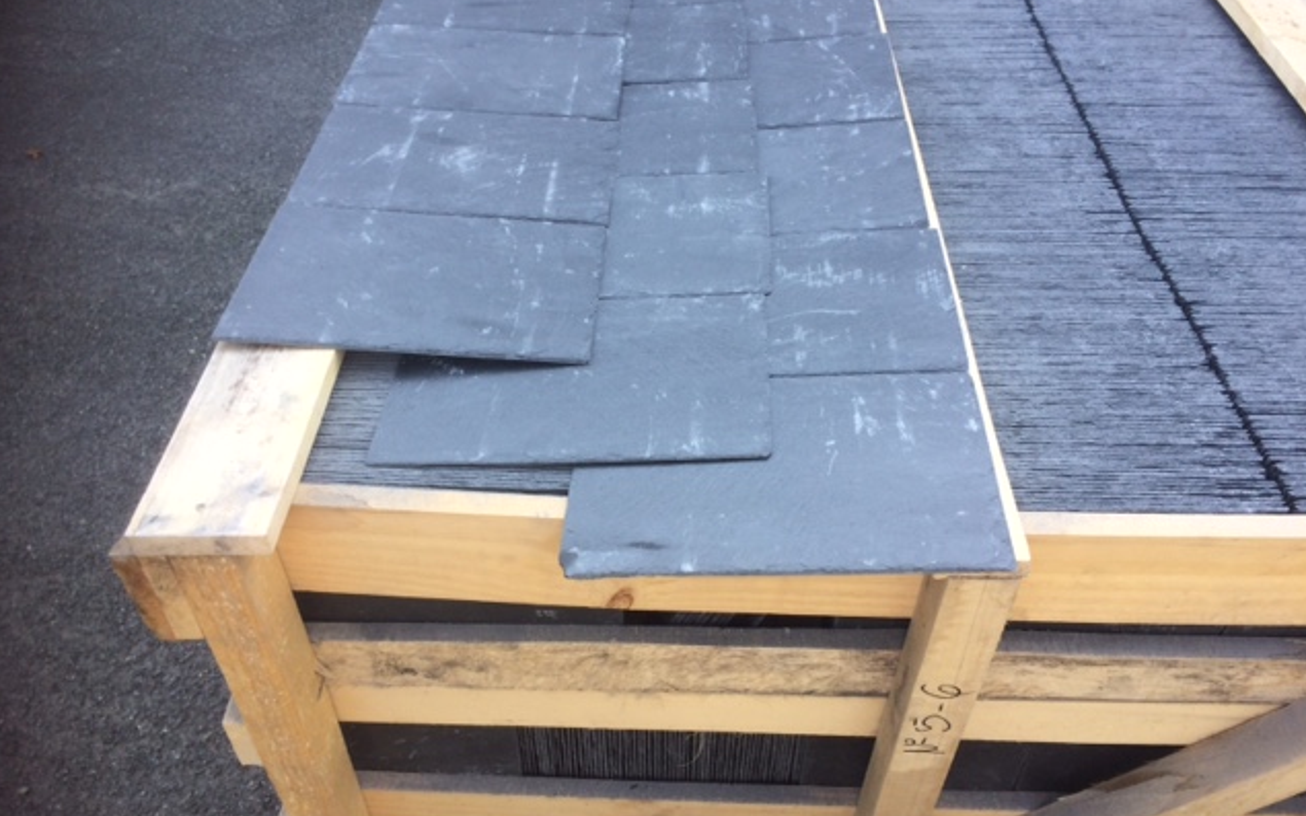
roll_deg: +1.3
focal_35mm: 31
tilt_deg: -44.0
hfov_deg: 61.2
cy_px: 428
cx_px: 652
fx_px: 1103
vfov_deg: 40.6
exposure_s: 1/295
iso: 32
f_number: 2.2
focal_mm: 4.15
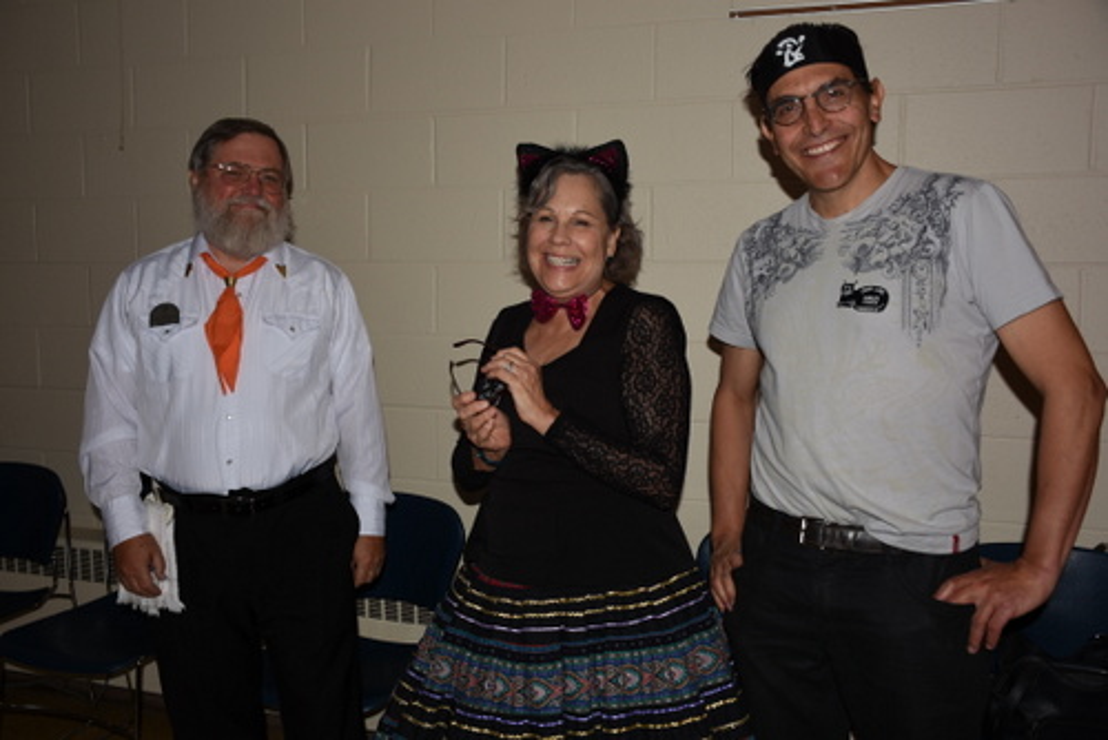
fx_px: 1016
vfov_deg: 40.0
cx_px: 554
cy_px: 370
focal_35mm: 33
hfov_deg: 57.2
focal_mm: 22
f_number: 3.5
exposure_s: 1/60
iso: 100
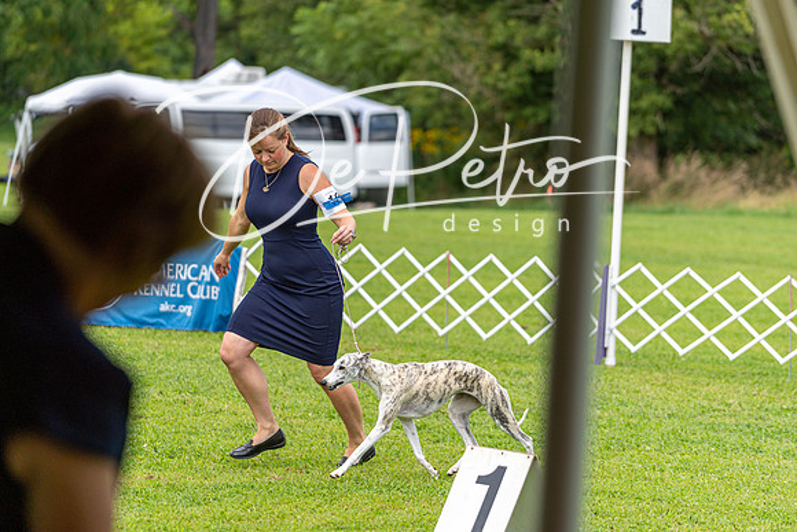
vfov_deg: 7.9
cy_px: 266
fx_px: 3875
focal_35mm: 175
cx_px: 398
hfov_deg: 11.7
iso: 200
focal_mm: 175
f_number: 4
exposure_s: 1/1000
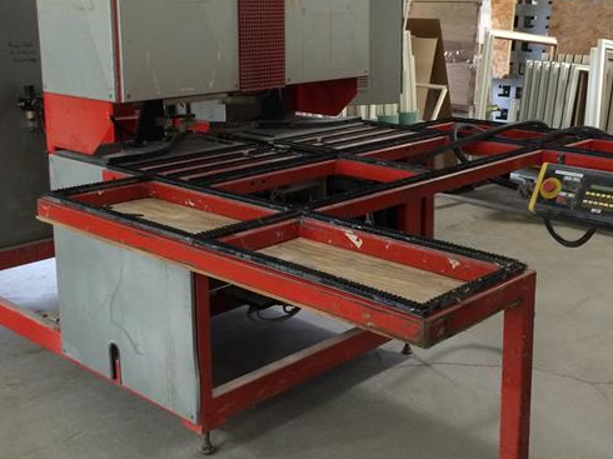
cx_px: 345
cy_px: 165
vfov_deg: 29.5
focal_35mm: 49
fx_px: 867
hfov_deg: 38.9
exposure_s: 1/30
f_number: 2.2
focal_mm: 4.12
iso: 200
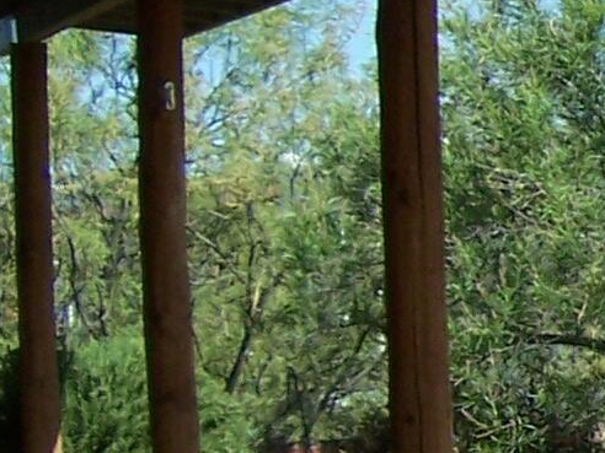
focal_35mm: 177
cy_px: 266
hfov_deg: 10.0
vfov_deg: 8.4
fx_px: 3094
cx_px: 1366
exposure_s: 1/350
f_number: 5.6
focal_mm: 5.6
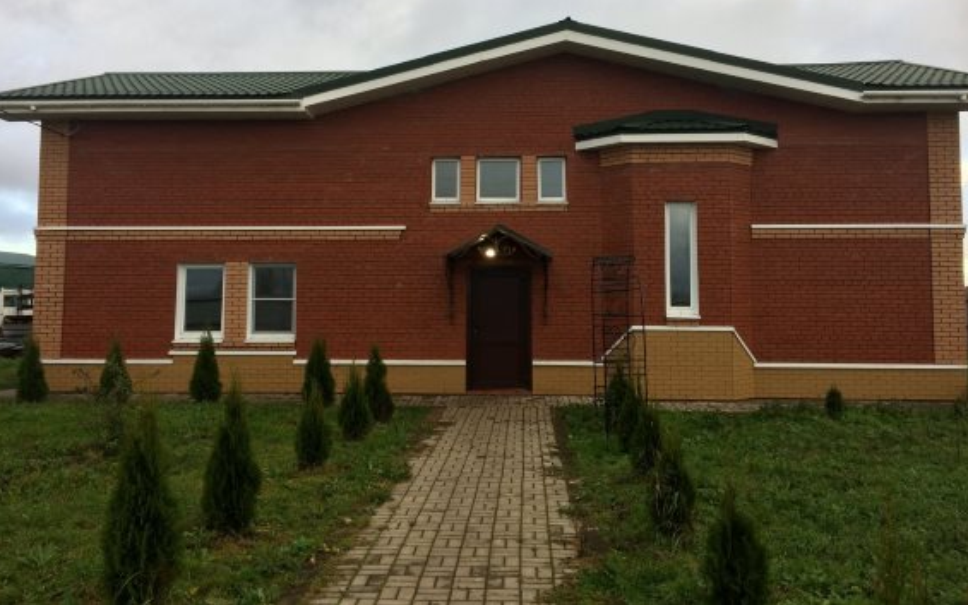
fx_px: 818
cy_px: 240
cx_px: 483
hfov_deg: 61.2
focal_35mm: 31
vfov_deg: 40.4
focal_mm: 4.15
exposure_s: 1/200
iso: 32
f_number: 2.2
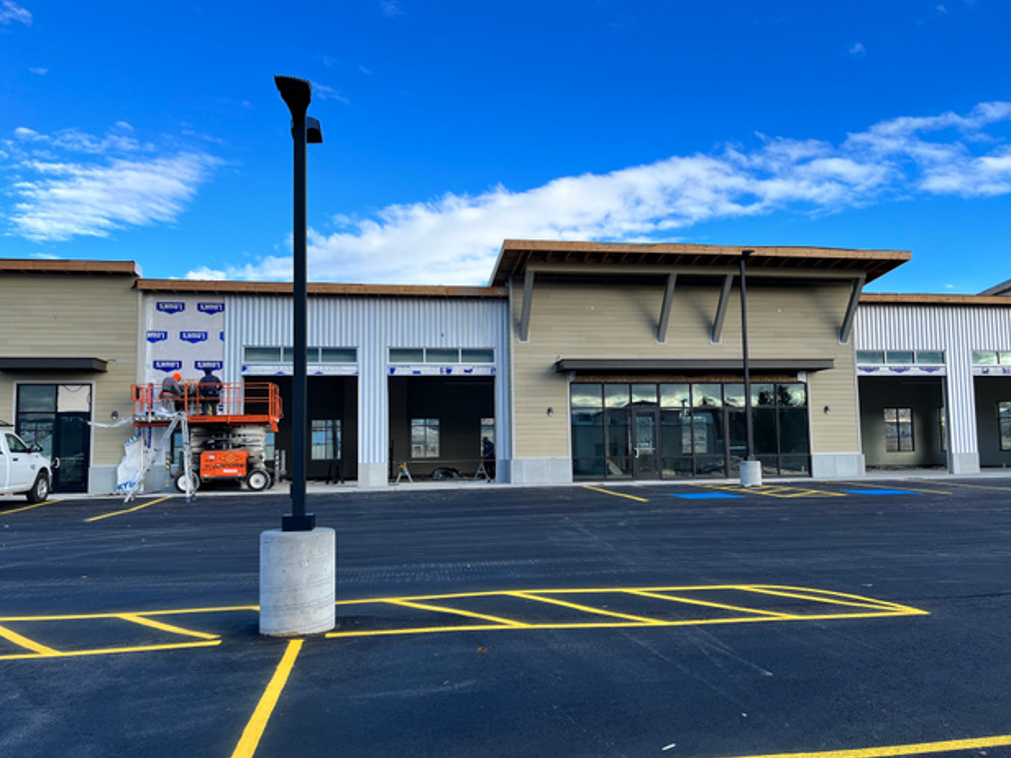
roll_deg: +0.8
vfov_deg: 51.4
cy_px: 387
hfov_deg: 65.3
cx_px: 510
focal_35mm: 27
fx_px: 789
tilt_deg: +4.0
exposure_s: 1/1517
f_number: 1.6
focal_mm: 5.1
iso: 50
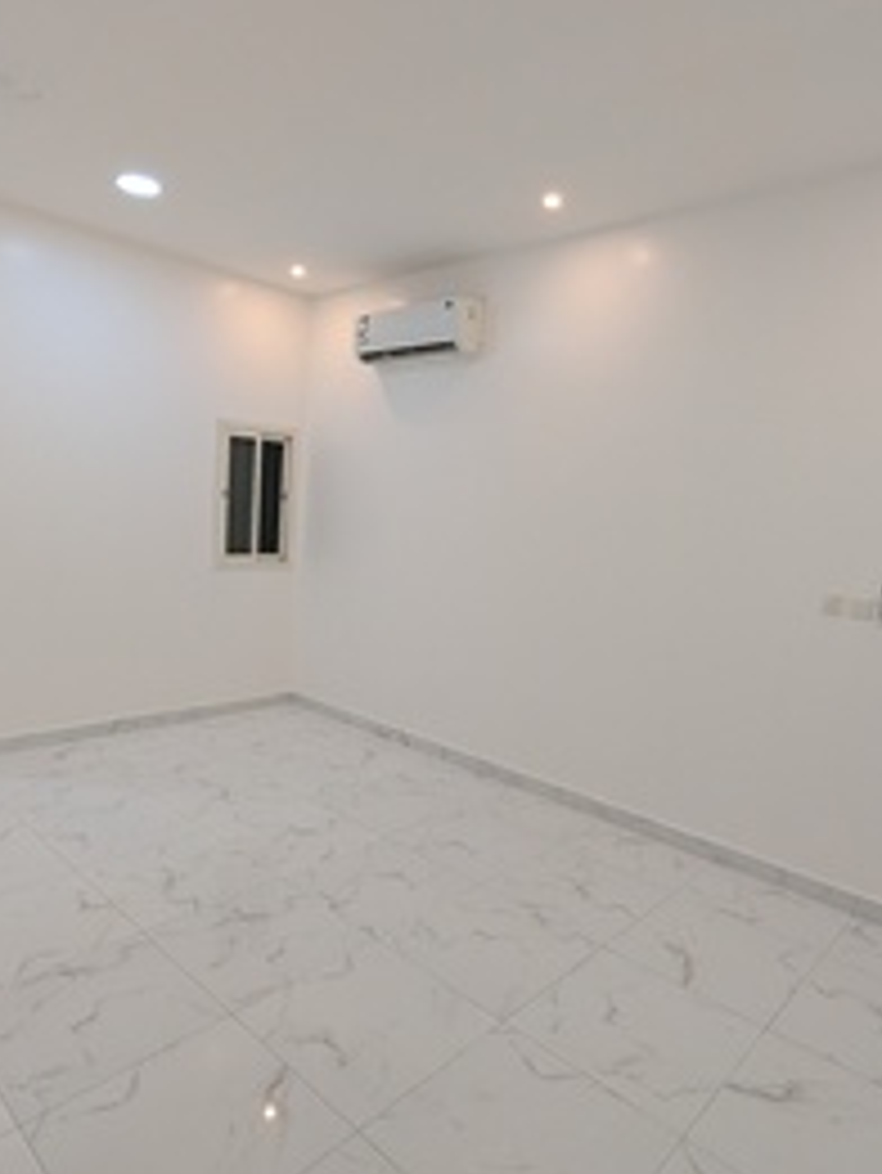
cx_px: 448
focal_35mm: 21
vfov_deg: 79.0
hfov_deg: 63.5
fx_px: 713
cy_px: 585
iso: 162
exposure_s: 1/138
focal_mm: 2.02
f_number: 1.7
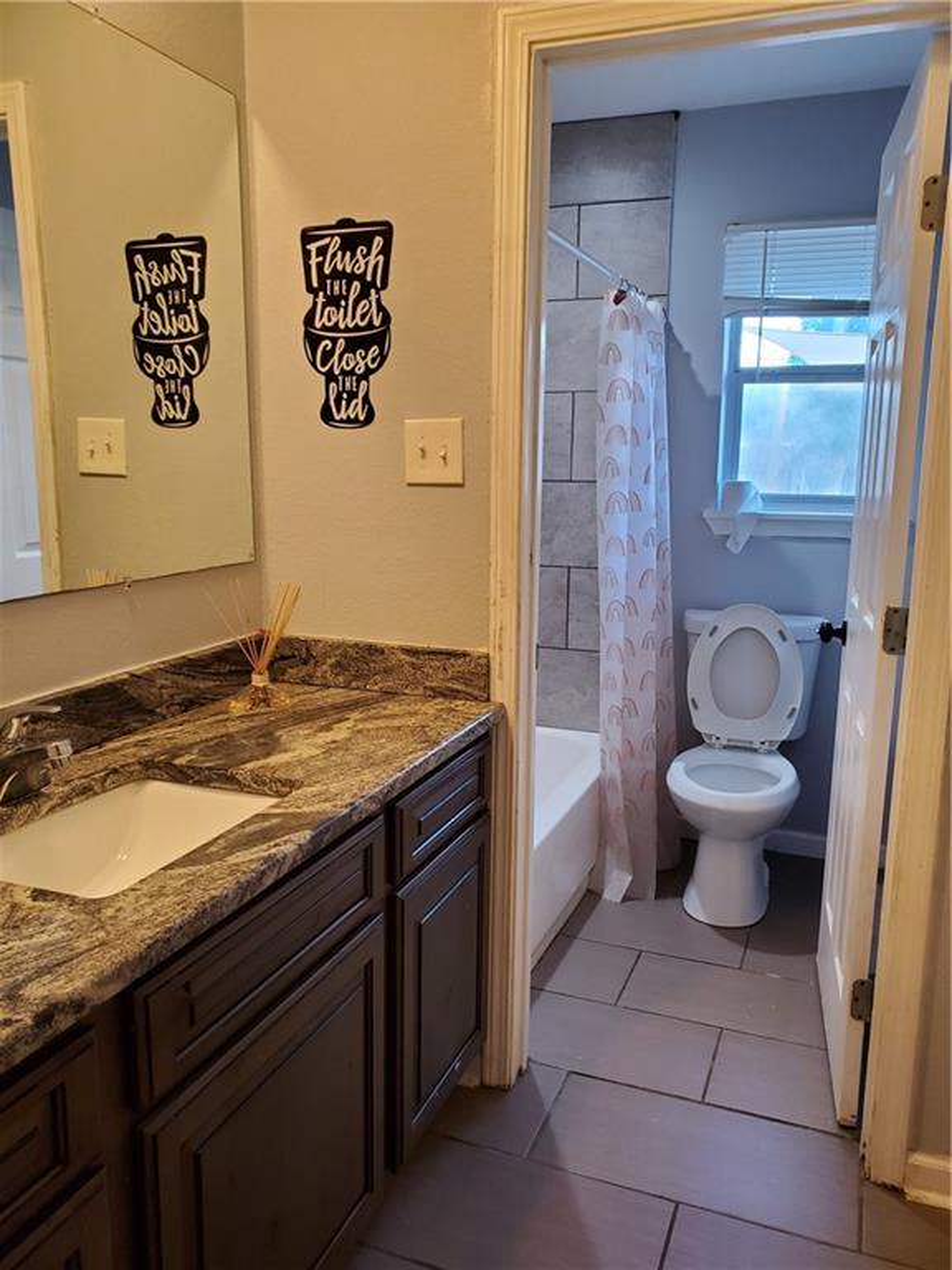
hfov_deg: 53.1
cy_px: 635
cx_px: 476
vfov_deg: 67.3
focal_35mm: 26
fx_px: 953
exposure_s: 1/59
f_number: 2.4
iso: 200
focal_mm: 4.3
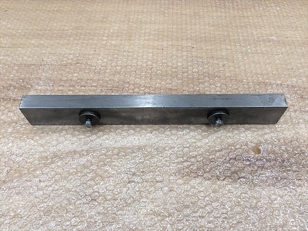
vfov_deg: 48.2
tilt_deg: -56.0
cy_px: 116
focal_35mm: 29
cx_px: 154
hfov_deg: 61.7
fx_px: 258
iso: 64
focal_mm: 4.15
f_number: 2.2
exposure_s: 1/30
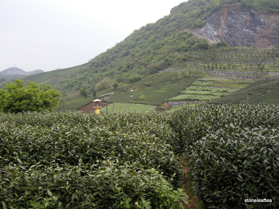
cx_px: 140
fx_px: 282
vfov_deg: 40.7
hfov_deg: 52.6
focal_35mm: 35
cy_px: 104
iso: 64
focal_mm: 7.5
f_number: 3.4
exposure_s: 1/106
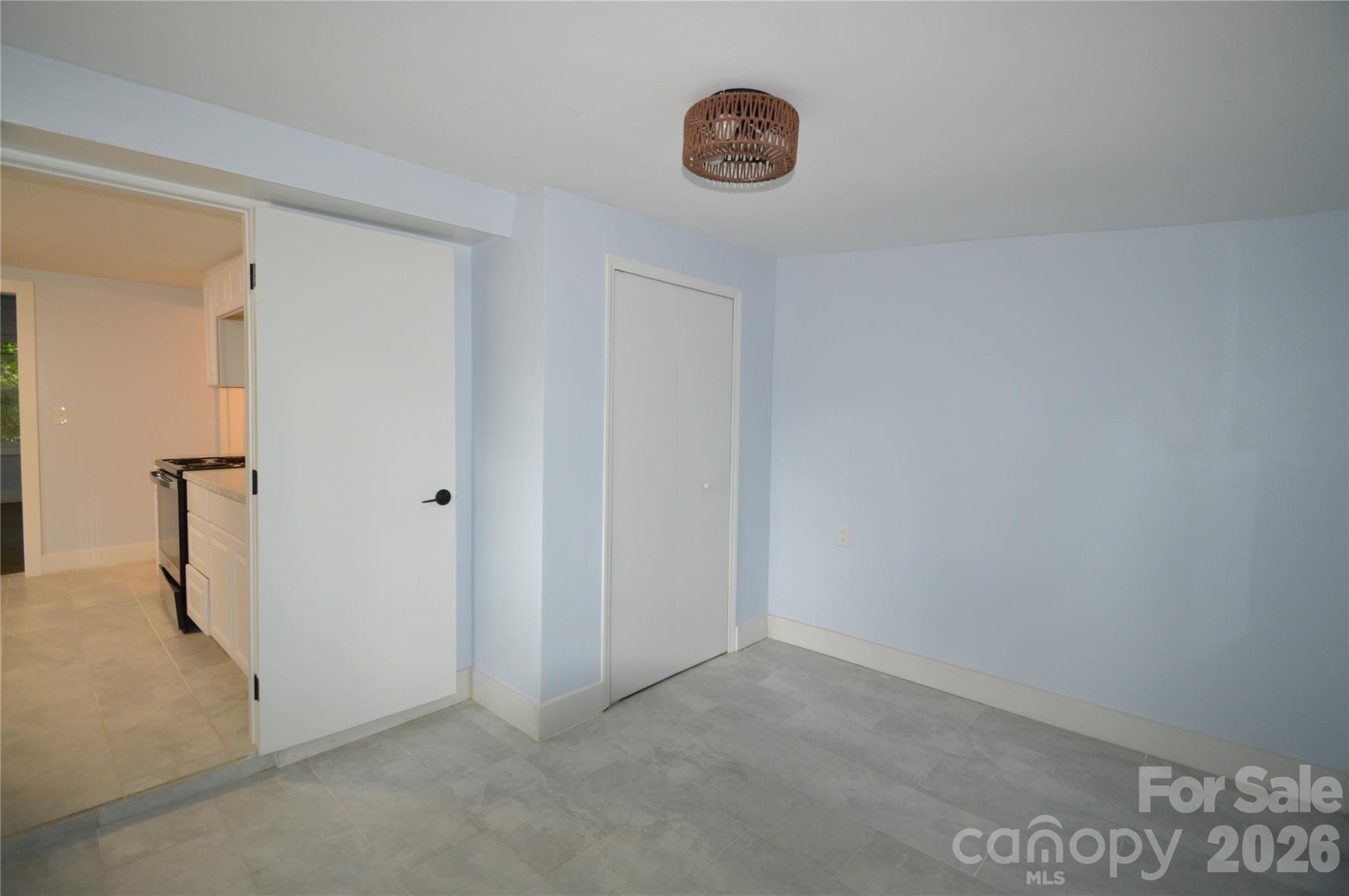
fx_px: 561
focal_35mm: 15
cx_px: 674
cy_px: 448
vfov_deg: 77.2
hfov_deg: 100.4
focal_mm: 10
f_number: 3.5
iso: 720
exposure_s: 1/60
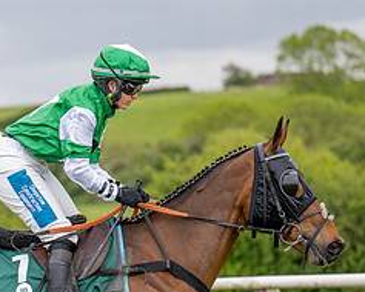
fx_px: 2973
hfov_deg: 7.0
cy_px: 267
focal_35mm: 275
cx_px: -75
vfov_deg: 5.6
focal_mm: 103
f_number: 2.8
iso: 200
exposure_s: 1/1250
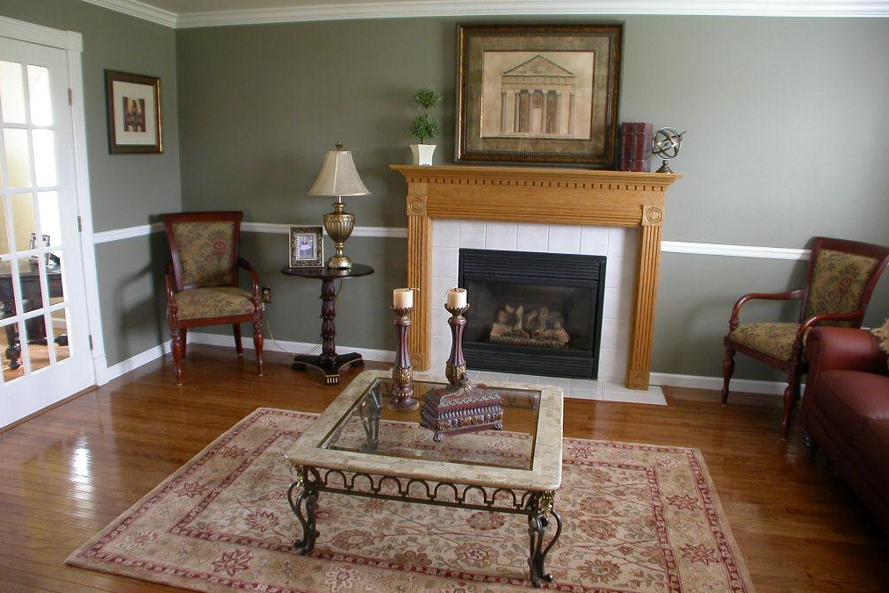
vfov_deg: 33.4
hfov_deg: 48.5
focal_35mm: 40
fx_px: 988
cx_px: 444
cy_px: 279
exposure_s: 1/7.5
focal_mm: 7.85
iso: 100
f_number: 2.6
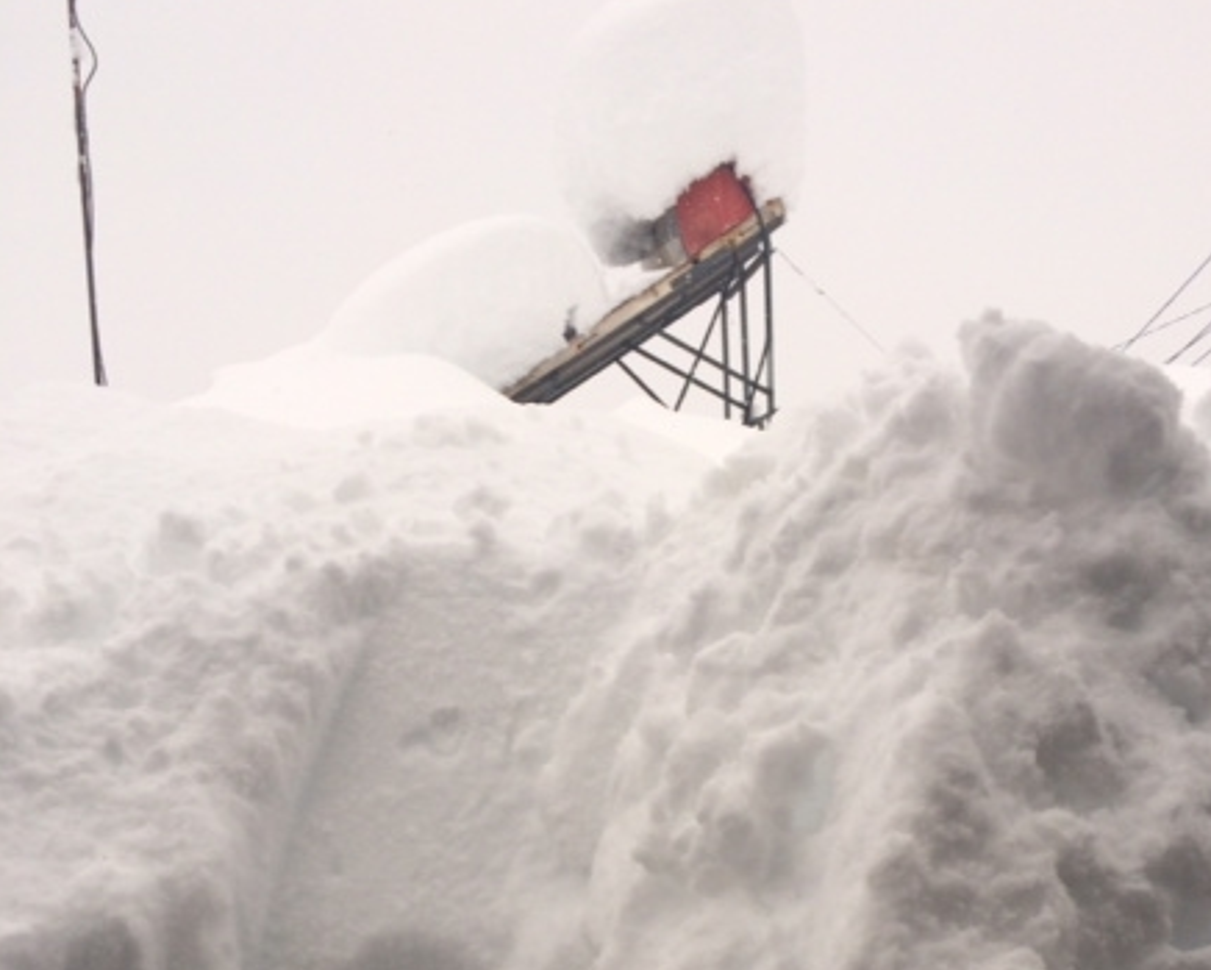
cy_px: 853
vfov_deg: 33.3
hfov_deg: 42.9
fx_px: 1542
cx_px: 658
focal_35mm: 43
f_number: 2.2
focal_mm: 4.12
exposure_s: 1/3425
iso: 40
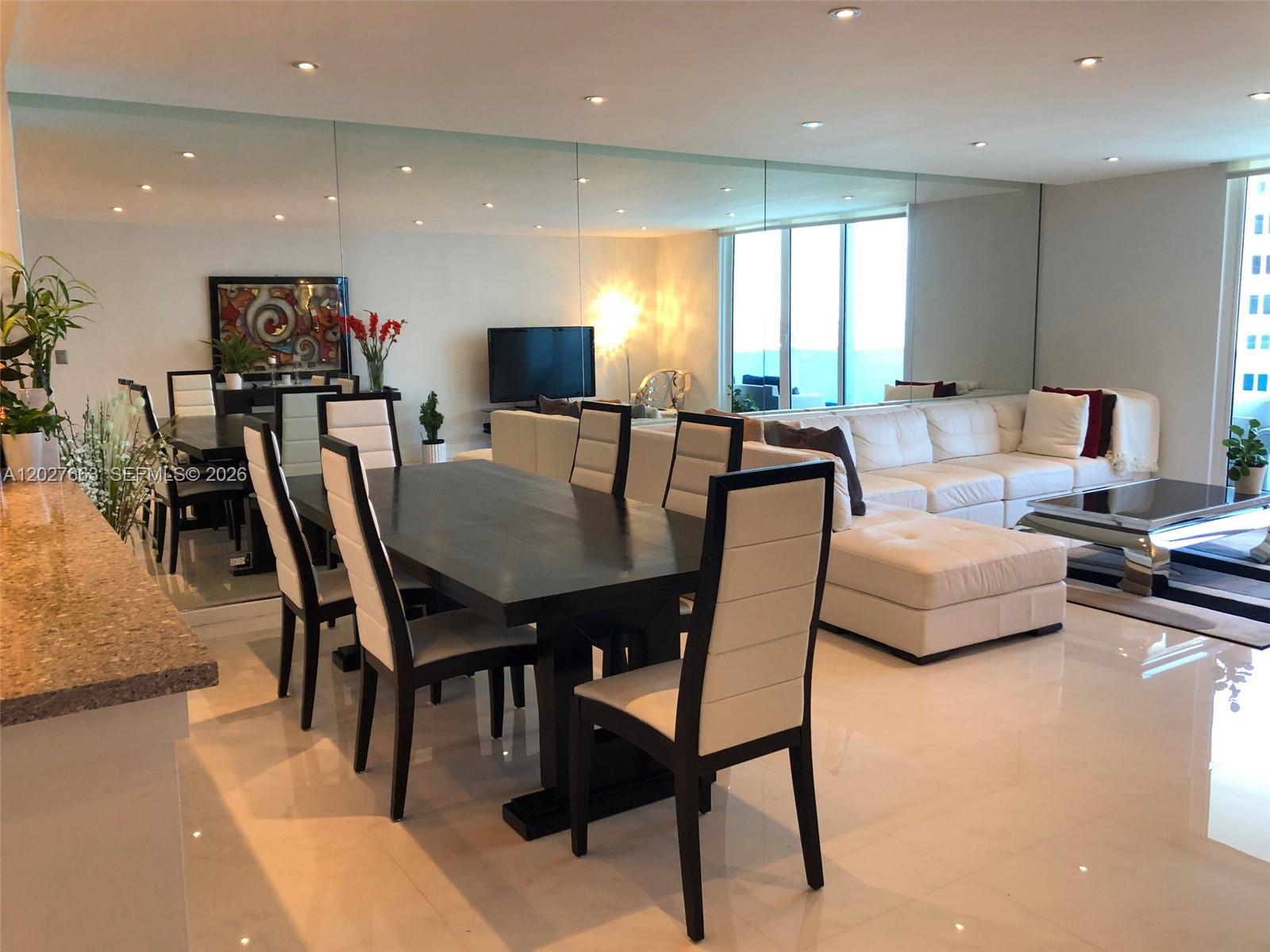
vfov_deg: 49.7
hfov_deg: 63.4
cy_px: 476
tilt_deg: -7.1
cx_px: 635
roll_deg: +1.1
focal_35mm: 28
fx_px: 1027
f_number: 1.8
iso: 40
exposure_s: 1/30
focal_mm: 3.99
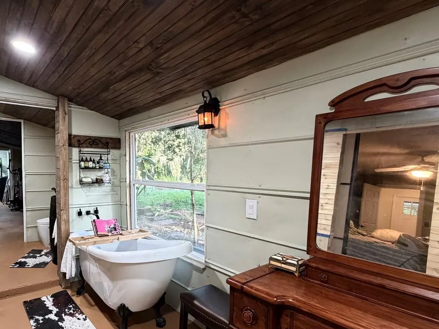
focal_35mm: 21
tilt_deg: -3.4
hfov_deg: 76.6
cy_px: 185
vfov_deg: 63.2
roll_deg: +0.1
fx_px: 266
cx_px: 148
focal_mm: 2.22
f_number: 2.2
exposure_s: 1/60
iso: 400
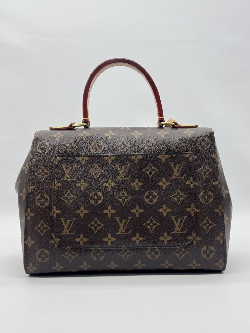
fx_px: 250
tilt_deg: -4.4
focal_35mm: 26
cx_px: 125
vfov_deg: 67.3
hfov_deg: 53.1
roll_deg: +0.6
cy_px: 166
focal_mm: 5.7
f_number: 1.5
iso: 32
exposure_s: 1/116
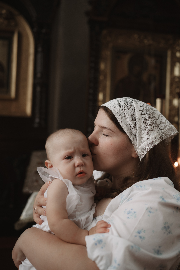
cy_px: 137
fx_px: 270
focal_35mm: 36
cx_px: 91
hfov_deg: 36.9
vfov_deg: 53.1
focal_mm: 35
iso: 500
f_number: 2.2
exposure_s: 1/250
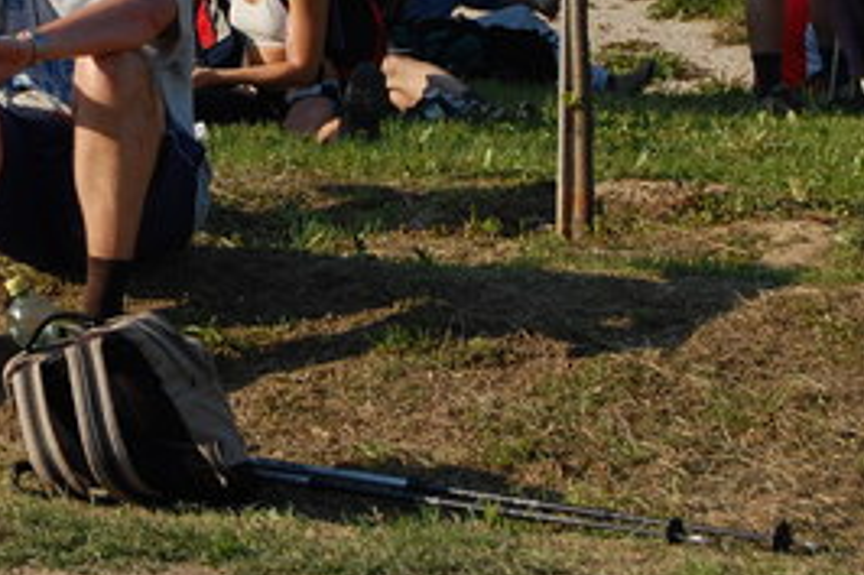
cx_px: 36
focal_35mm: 198
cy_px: -65
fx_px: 4754
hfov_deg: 10.3
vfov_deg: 6.9
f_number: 8
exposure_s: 1/500
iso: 200
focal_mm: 55
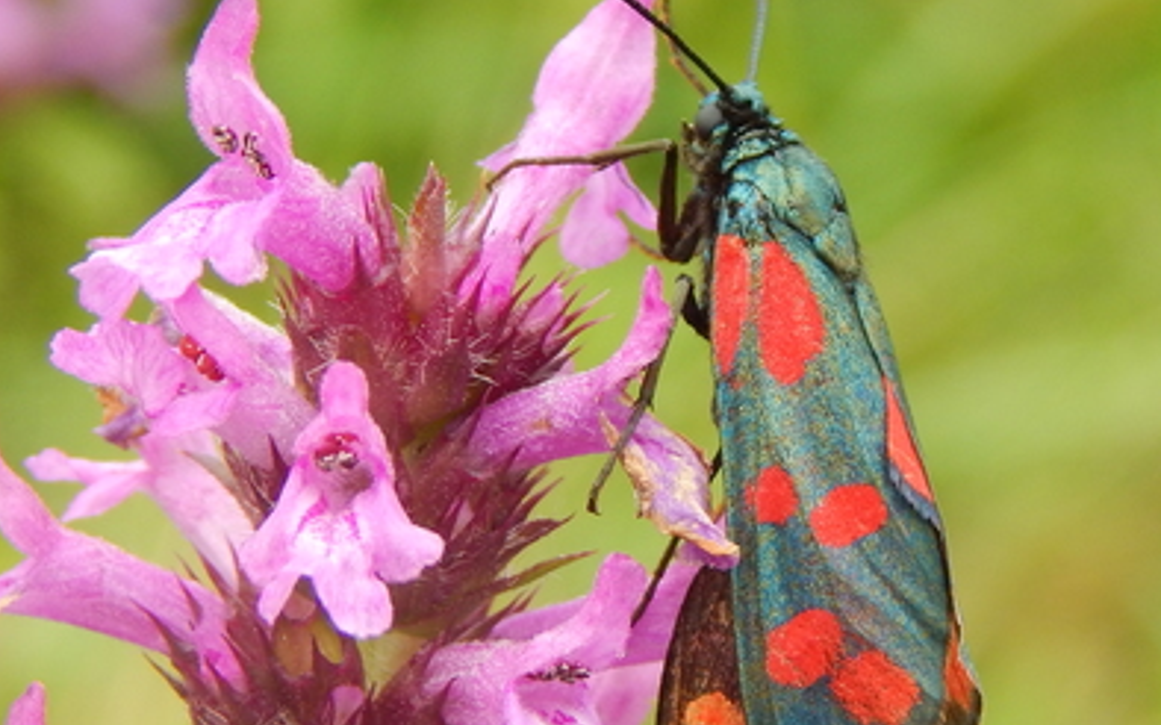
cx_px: 670
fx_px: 7560
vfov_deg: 5.5
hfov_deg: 8.8
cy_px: 598
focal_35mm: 239
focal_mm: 18.7
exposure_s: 1/200
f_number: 4.5
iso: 125
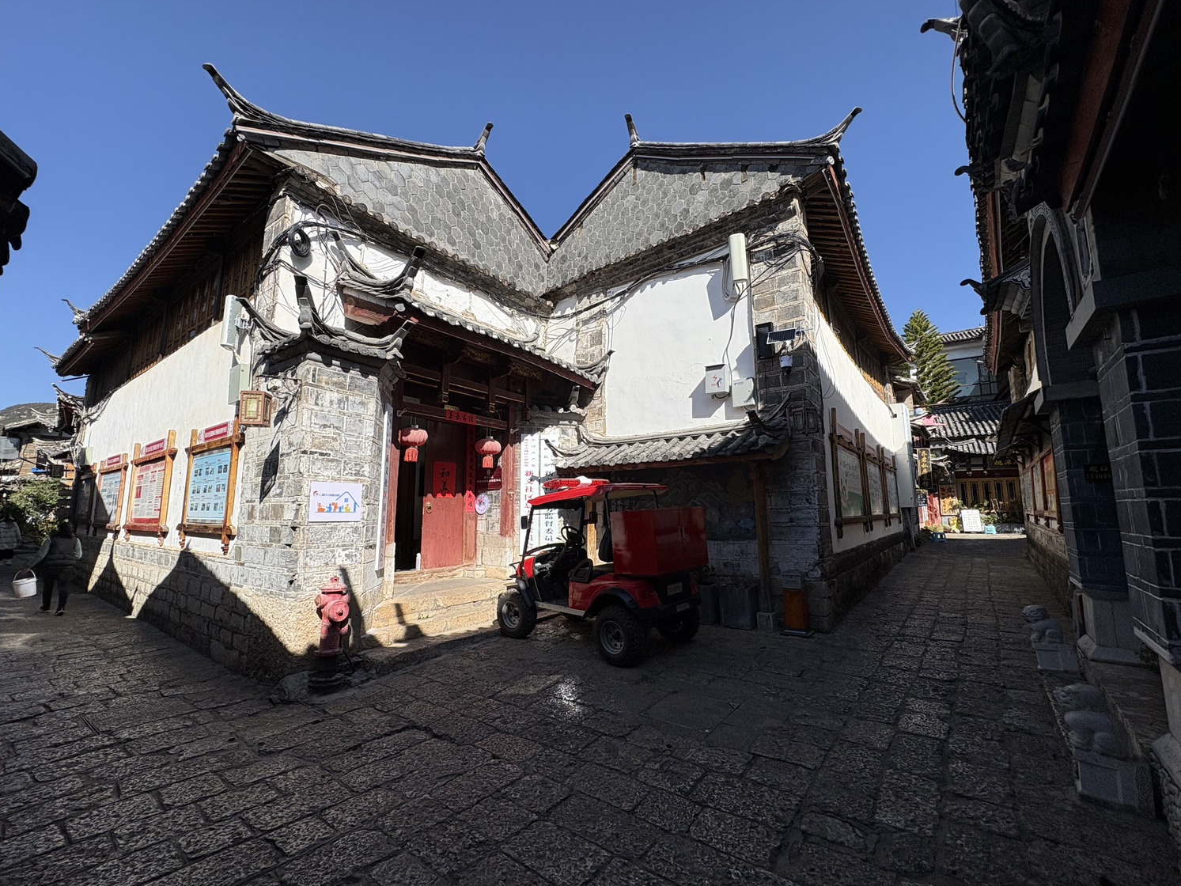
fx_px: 512
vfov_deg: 81.8
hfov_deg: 98.1
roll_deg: +0.9
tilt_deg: +8.6
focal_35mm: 15
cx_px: 576
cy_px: 445
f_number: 2.2
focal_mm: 2.22
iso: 50
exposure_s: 1/2494
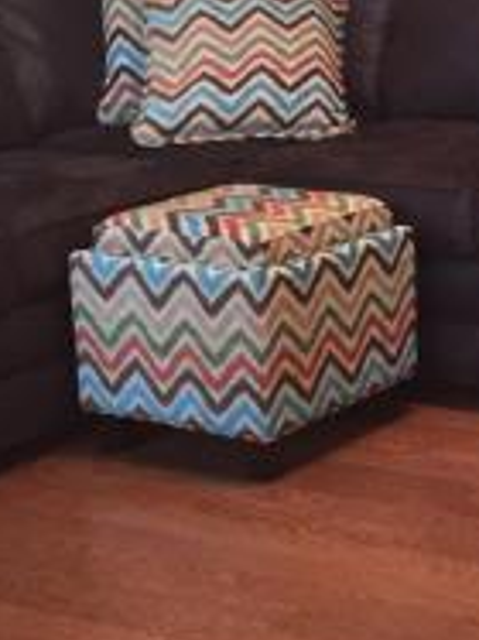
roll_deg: +0.9
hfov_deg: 14.8
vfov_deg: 21.0
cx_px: 698
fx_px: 1718
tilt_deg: -9.3
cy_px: 175
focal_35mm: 93
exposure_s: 1/30
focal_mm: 4.15
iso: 100
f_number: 2.2
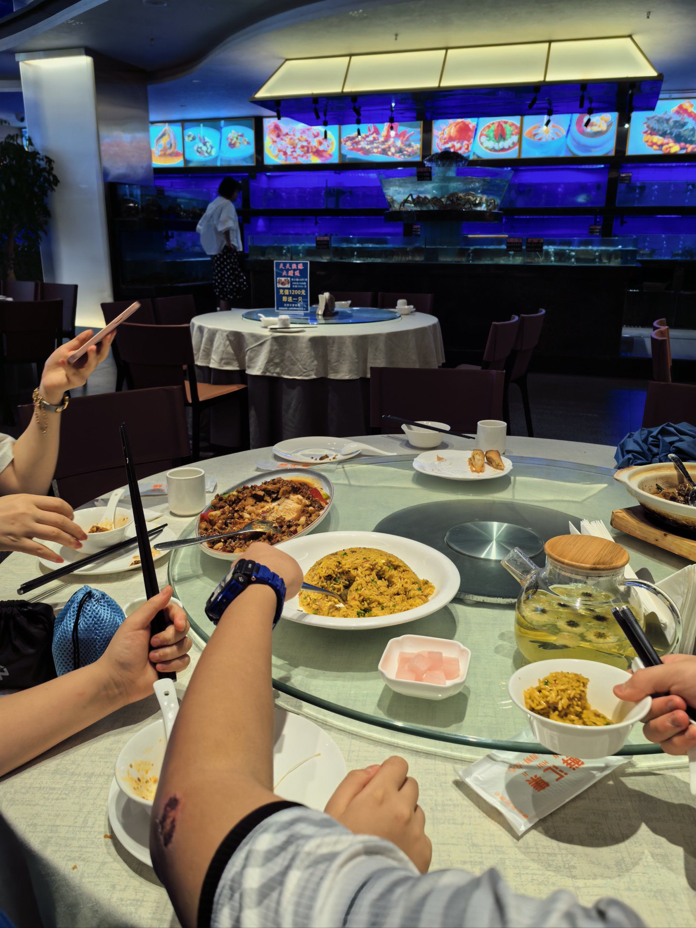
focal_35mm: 27
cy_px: 464
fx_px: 724
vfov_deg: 65.3
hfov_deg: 51.4
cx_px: 348
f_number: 2
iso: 64
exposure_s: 1/100
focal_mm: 5.75
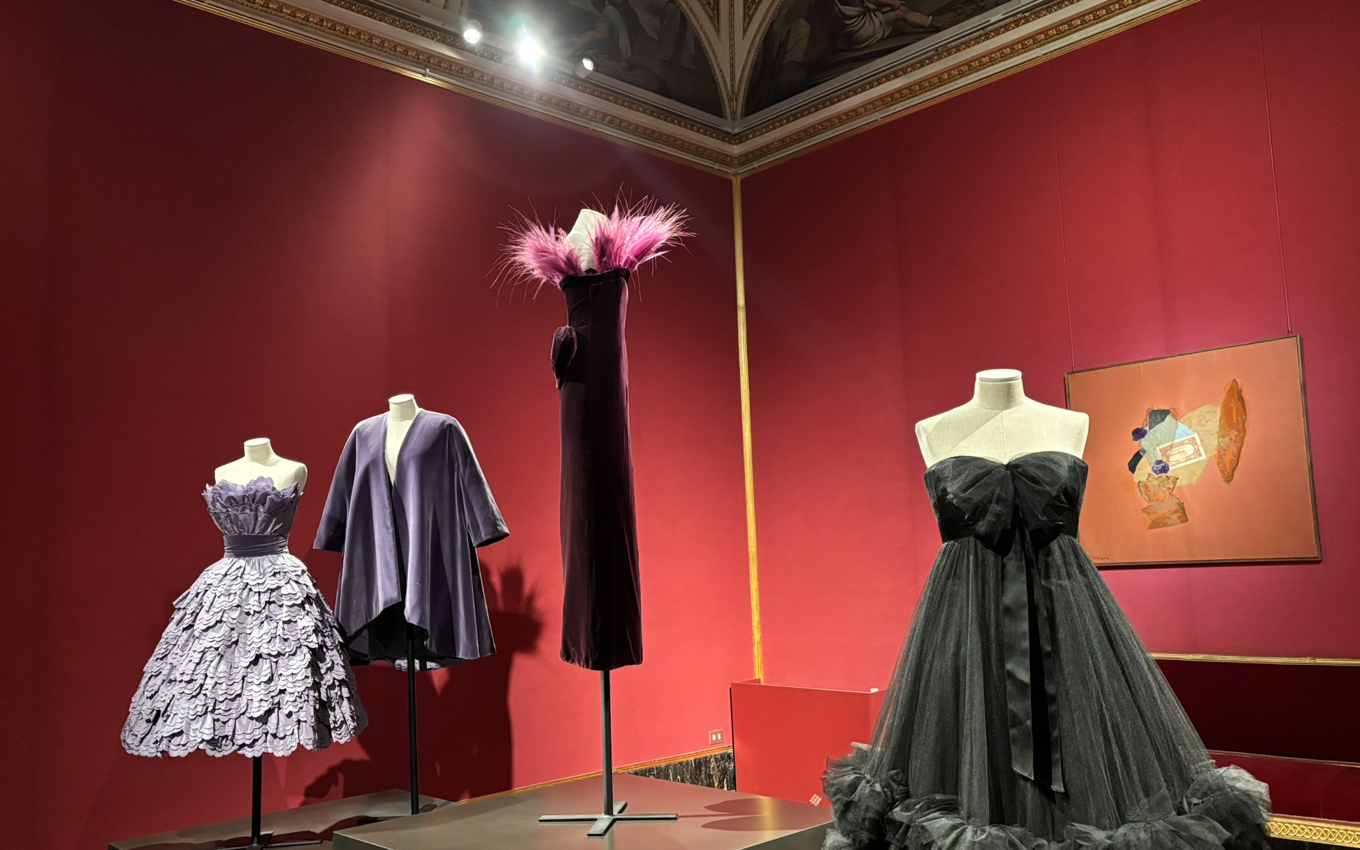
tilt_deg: +6.1
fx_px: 1075
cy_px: 428
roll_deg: +2.2
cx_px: 669
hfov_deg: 64.6
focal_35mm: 29
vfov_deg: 43.1
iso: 640
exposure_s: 1/40
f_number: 1.6
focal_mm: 5.96
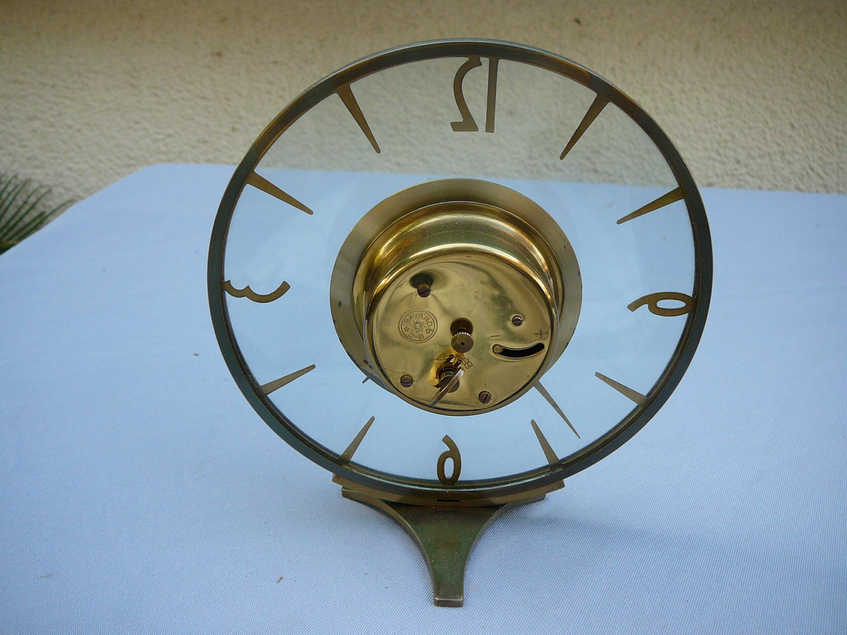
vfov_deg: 40.7
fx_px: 856
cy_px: 318
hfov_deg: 52.6
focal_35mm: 35
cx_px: 424
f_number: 2.8
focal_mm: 5.2
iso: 100
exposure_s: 1/50
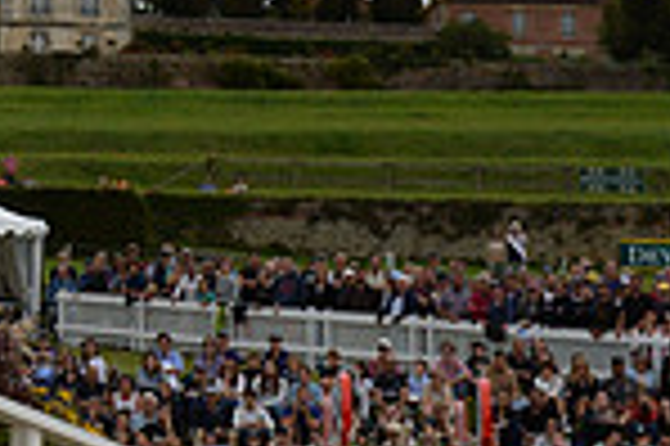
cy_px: -207
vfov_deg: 7.0
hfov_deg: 10.1
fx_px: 3607
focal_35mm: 194
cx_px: -522
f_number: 8
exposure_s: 1/3200
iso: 1250
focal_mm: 50
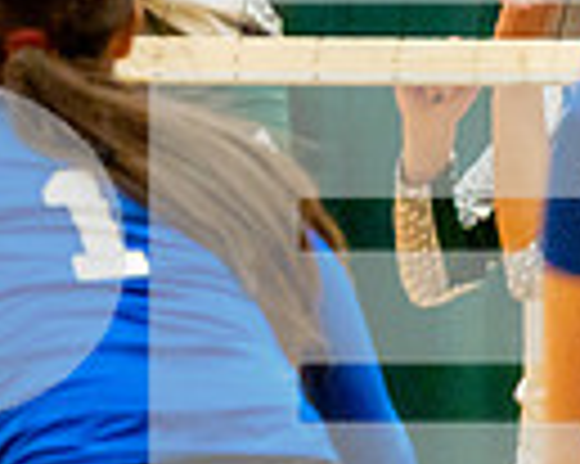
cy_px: -232
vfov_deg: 1.8
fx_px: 14528
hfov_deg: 2.3
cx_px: -463
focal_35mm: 847
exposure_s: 1/2500
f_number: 2.8
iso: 2500
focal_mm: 200
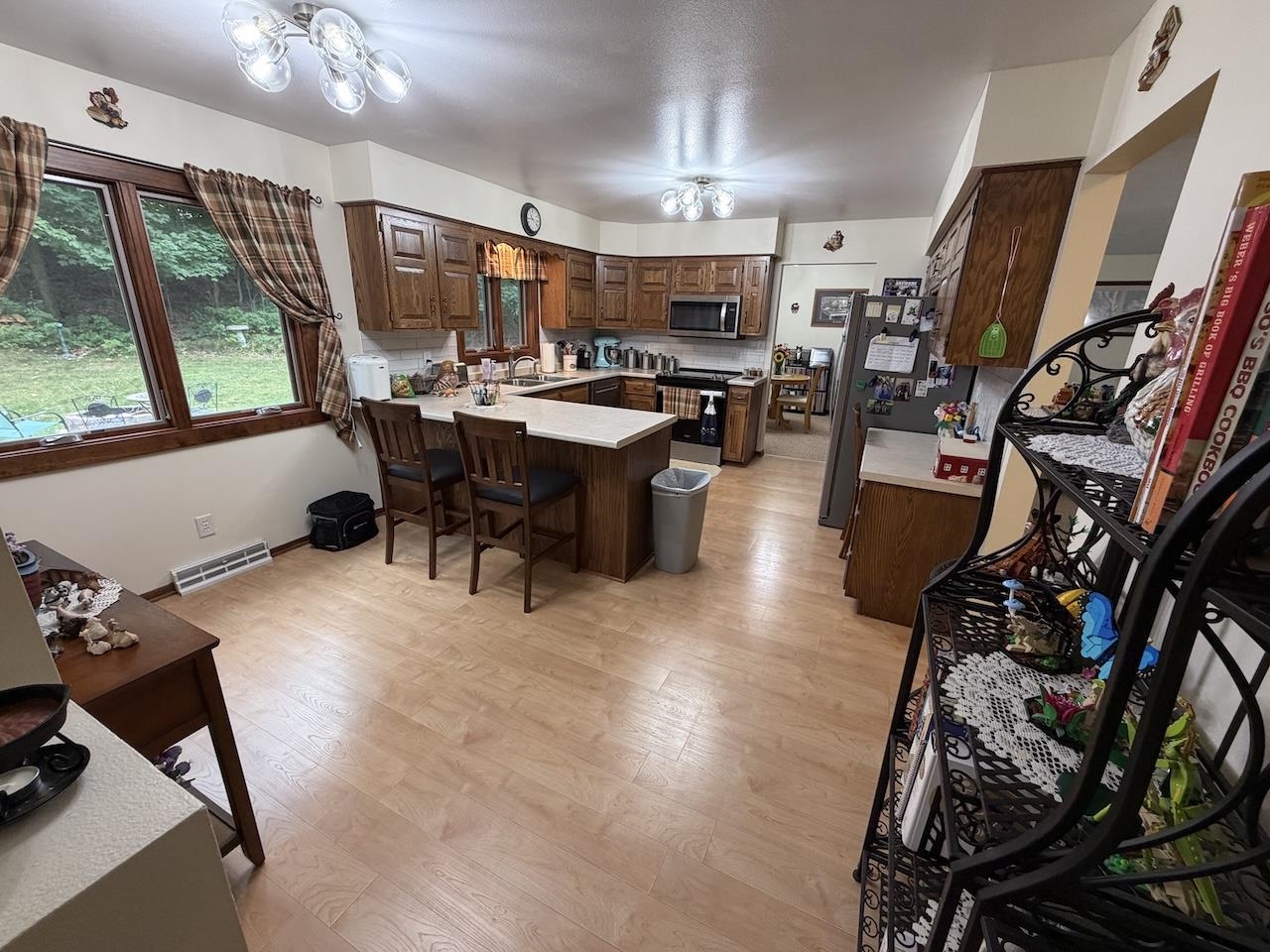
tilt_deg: -18.2
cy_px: 476
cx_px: 635
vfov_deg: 85.7
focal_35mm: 14
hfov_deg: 102.1
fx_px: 514
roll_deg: -1.9
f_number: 2.2
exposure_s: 1/60
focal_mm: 2.22
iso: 200
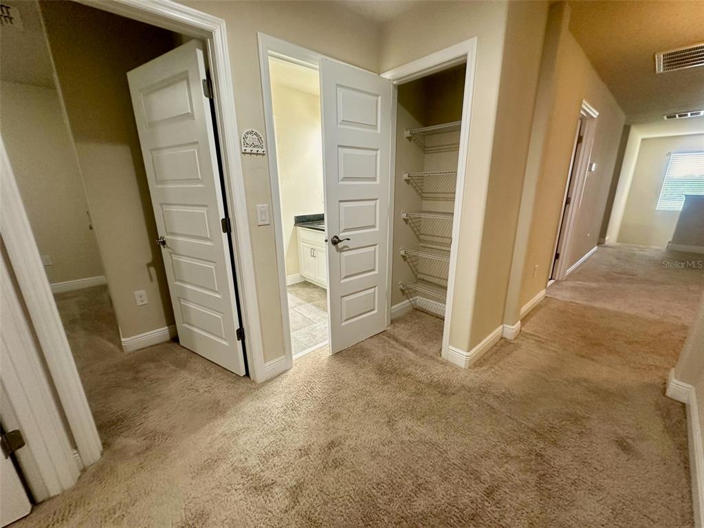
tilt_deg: -14.8
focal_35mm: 14
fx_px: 285
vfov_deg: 85.7
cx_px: 352
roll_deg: +0.2
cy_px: 264
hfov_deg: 102.1
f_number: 2.2
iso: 200
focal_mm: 2.22
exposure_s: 1/60
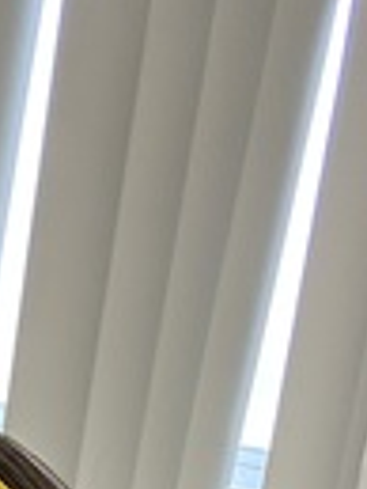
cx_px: -74
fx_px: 1256
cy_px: 902
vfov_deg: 17.5
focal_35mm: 89
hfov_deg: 16.0
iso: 320
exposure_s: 1/60
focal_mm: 2.69
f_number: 1.9
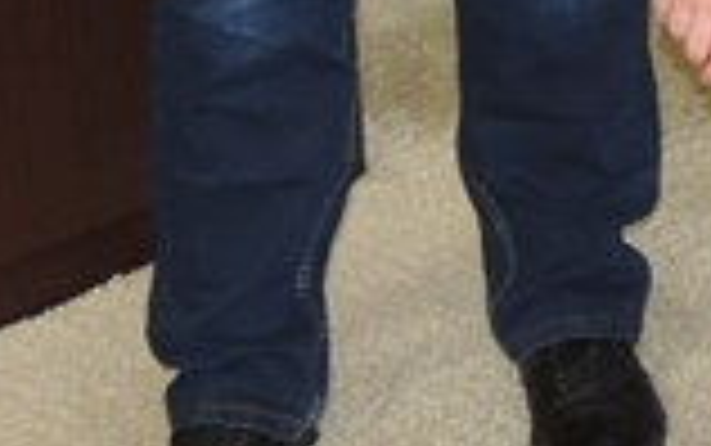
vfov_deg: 6.9
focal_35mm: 177
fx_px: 3432
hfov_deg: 10.3
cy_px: -685
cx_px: 1688
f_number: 3.2
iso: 200
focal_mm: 5.8
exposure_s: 1/30
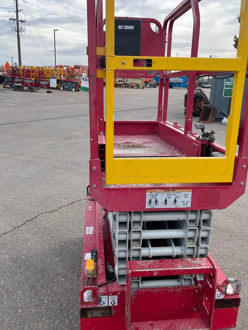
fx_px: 267
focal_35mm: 28
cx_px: 119
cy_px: 155
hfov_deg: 49.7
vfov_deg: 63.4
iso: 32
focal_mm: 4.2
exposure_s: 1/1006
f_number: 1.6
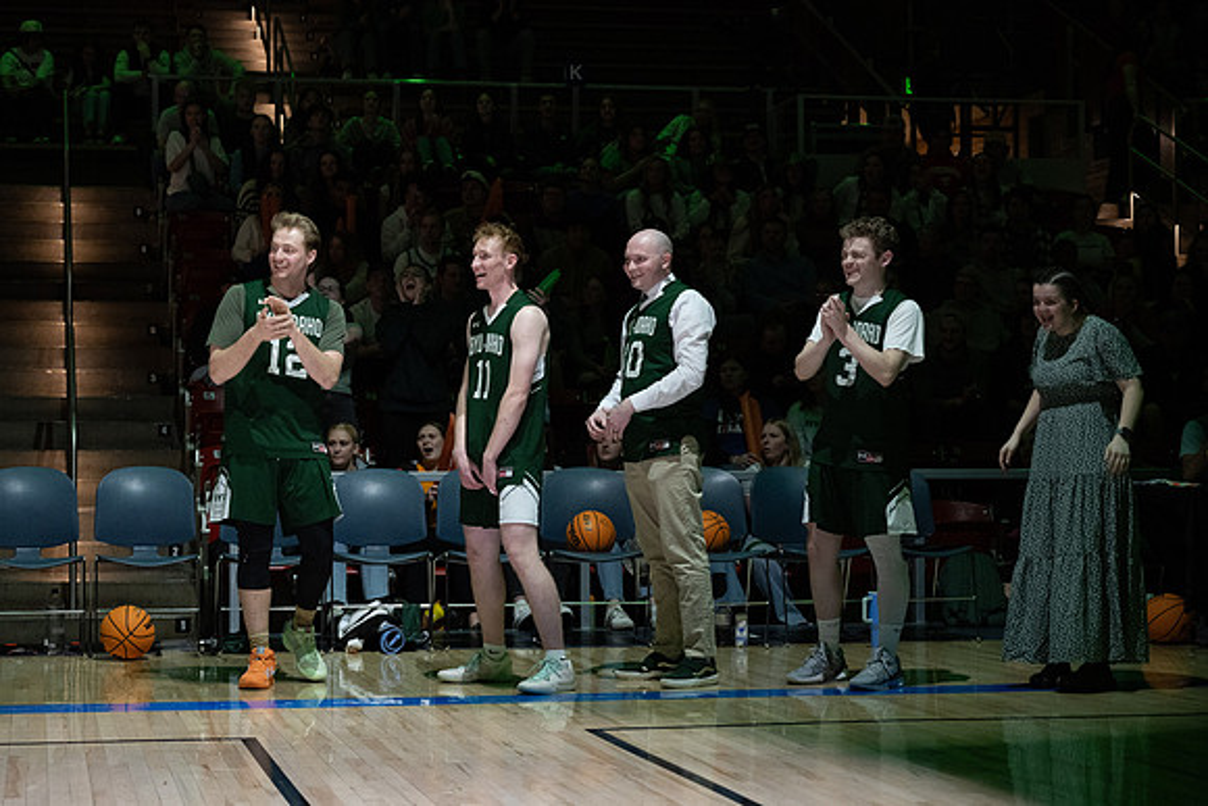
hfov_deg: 28.8
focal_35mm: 70
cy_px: 363
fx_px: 2349
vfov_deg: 19.5
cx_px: 526
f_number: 4
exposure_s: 1/320
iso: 2500
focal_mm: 62
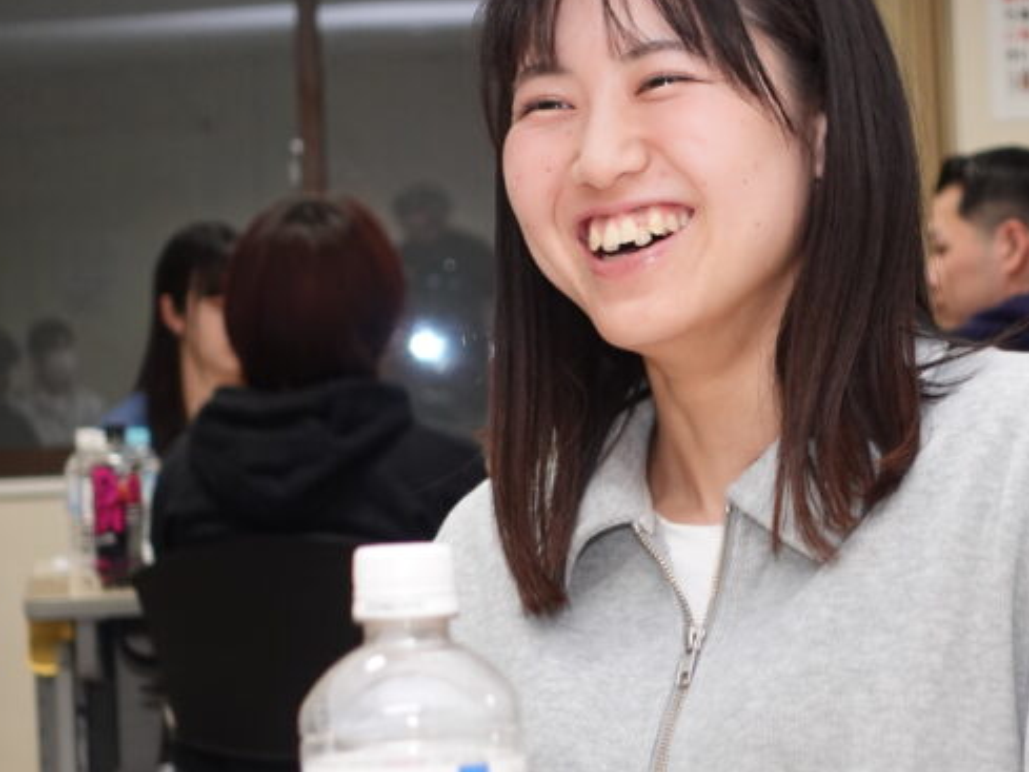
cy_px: 369
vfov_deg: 10.5
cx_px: 673
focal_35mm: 141
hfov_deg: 14.0
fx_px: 4192
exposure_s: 1/80
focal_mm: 25.7
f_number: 2.8
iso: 400
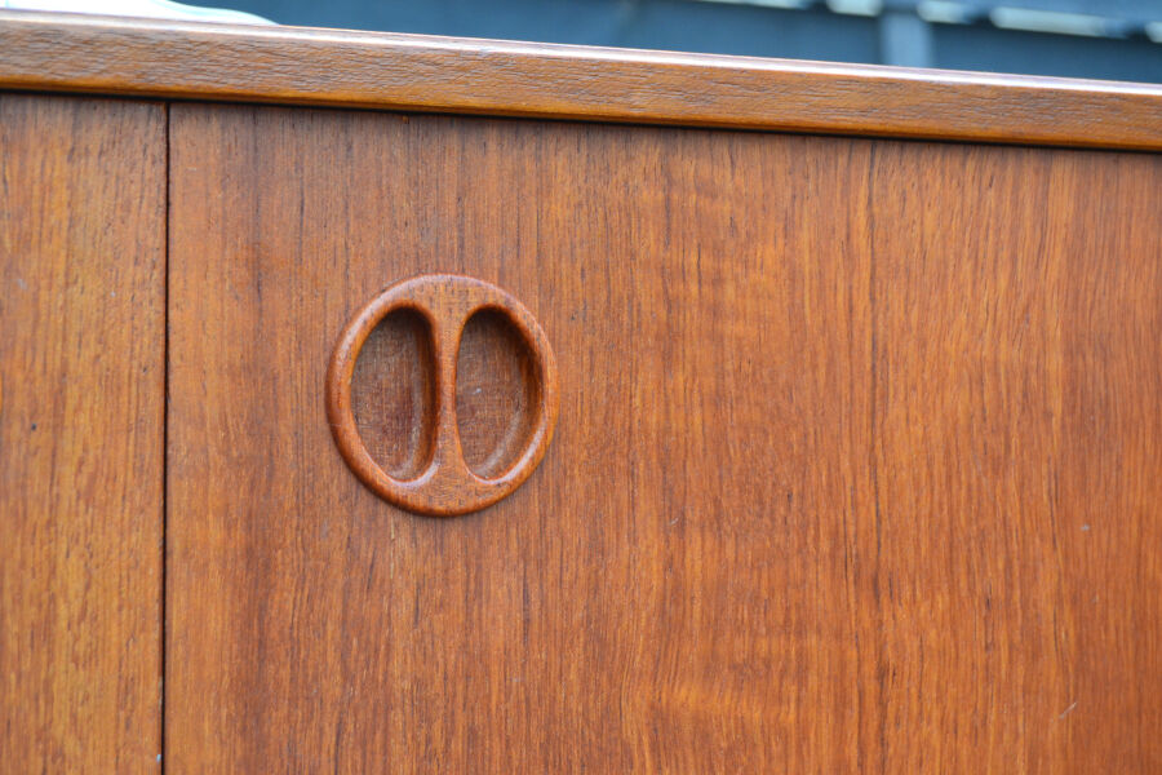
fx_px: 2421
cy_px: 388
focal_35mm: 75
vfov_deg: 18.2
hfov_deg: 27.0
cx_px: 581
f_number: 8
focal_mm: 50
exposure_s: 1/60
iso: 640
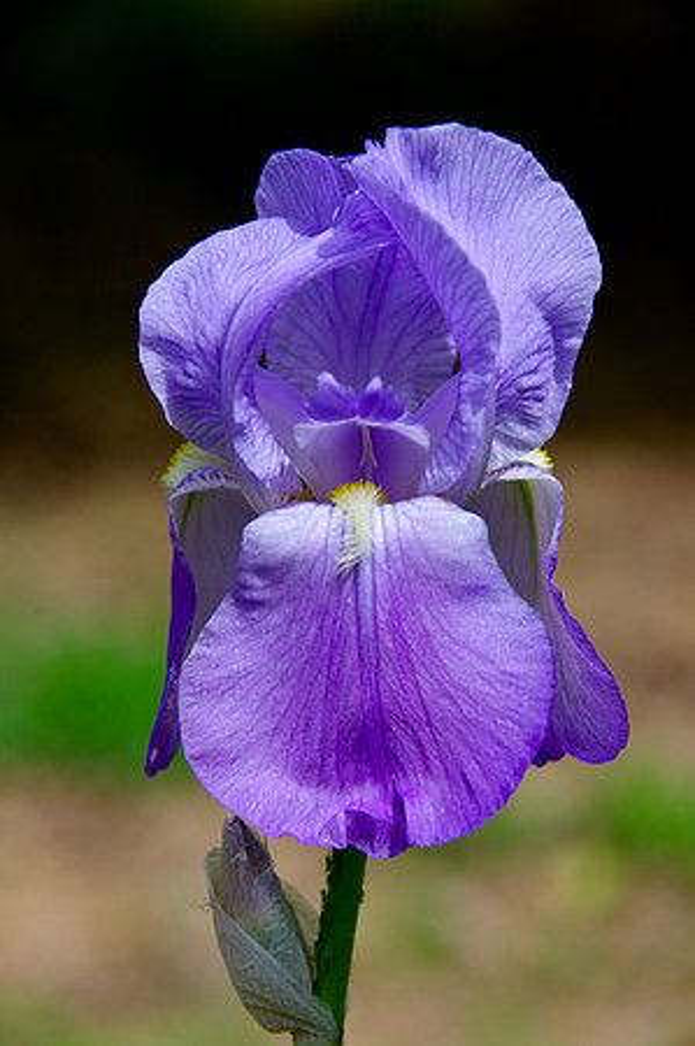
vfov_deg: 12.5
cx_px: 348
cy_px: 523
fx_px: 4789
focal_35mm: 165
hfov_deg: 8.3
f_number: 9.5
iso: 200
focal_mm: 110
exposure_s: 1/180
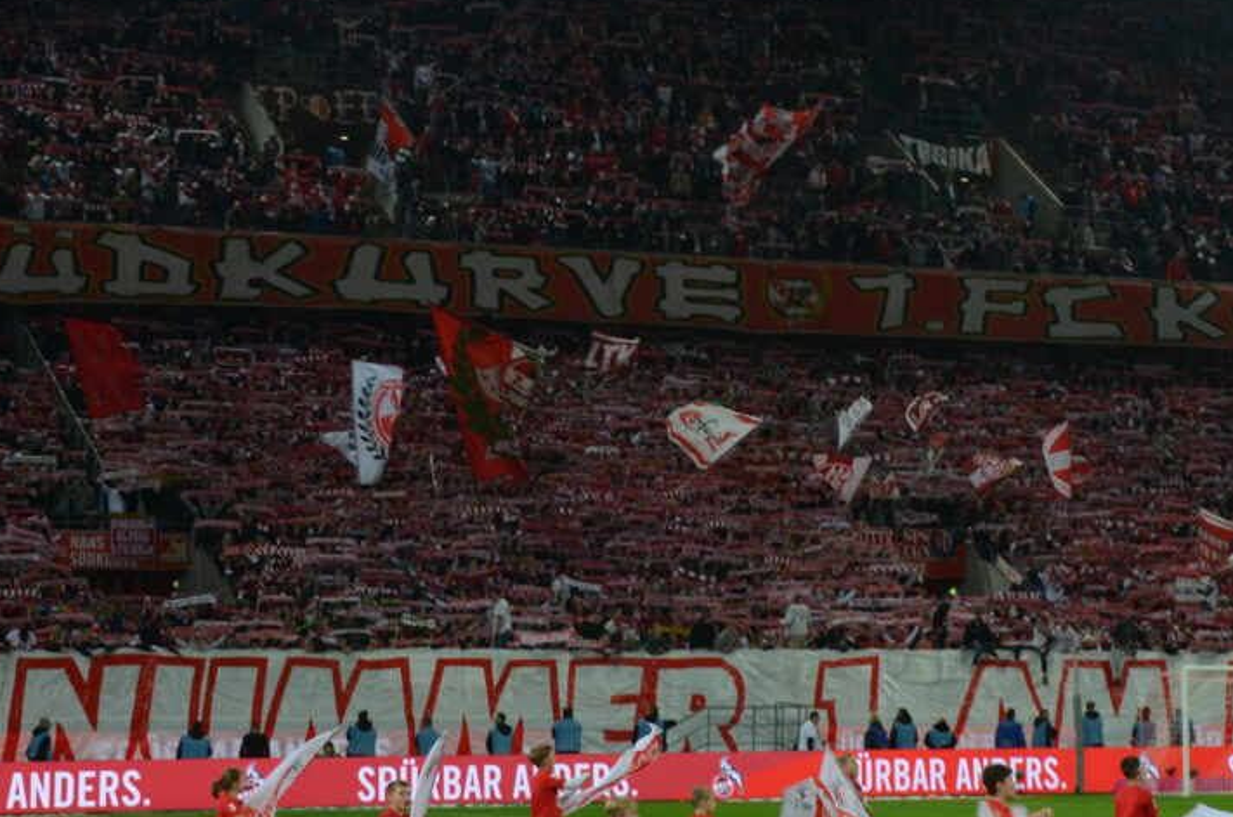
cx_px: 888
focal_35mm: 108
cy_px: 172
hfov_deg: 18.9
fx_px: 3692
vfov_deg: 12.6
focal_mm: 32
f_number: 5.6
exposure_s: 1/125
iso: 360
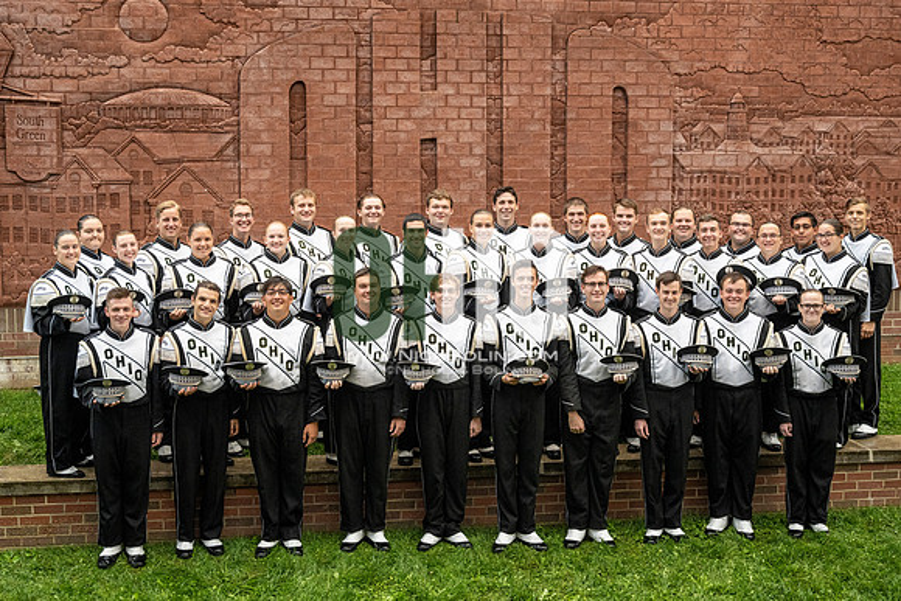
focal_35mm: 52
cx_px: 433
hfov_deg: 38.4
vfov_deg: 26.2
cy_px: 284
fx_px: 1292
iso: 1250
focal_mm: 44
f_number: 4
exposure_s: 1/400
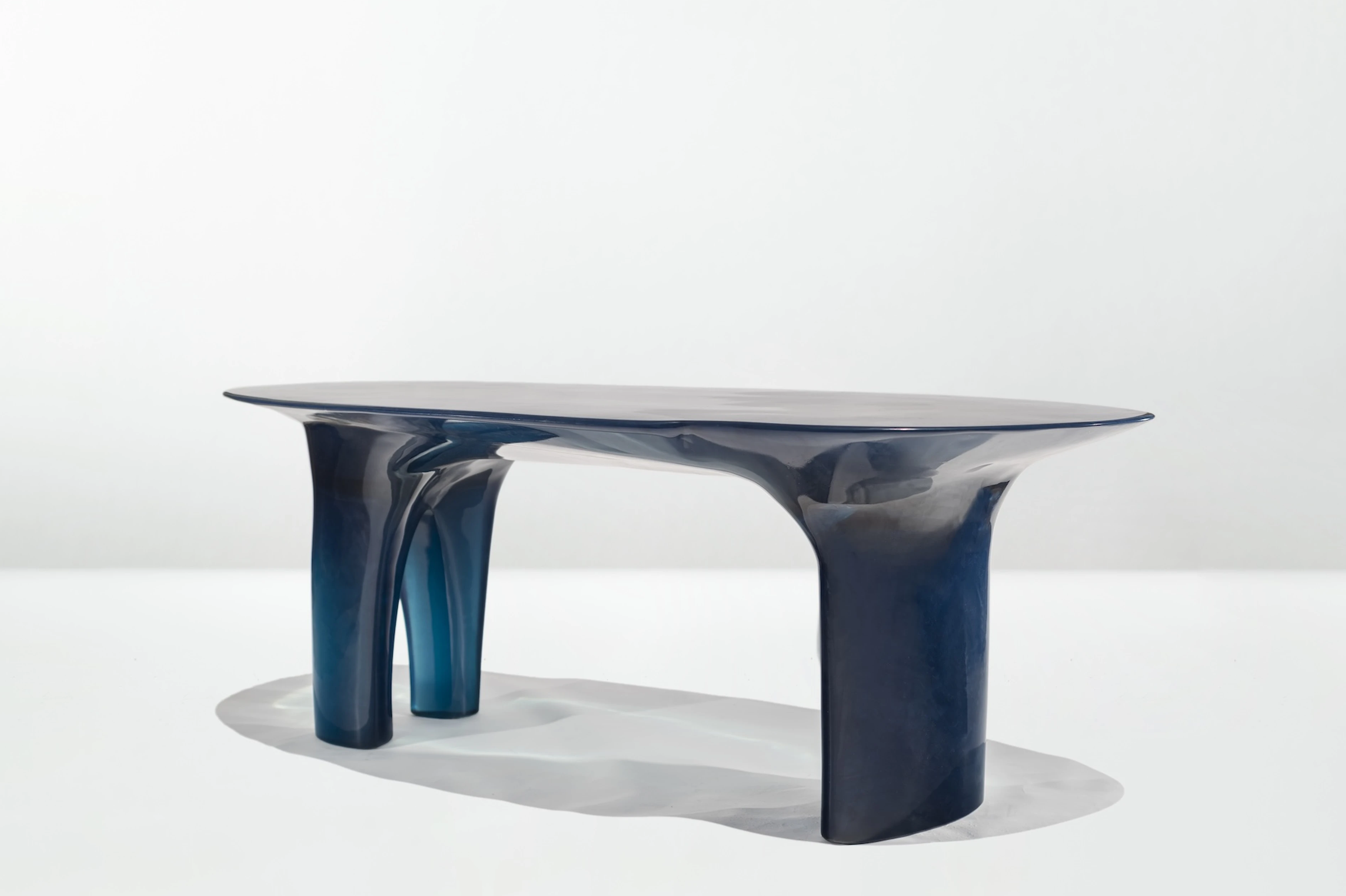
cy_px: 447
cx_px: 685
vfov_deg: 26.5
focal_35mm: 51
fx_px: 1907
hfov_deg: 38.9
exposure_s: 1/100
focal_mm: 50
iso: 100
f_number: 6.3
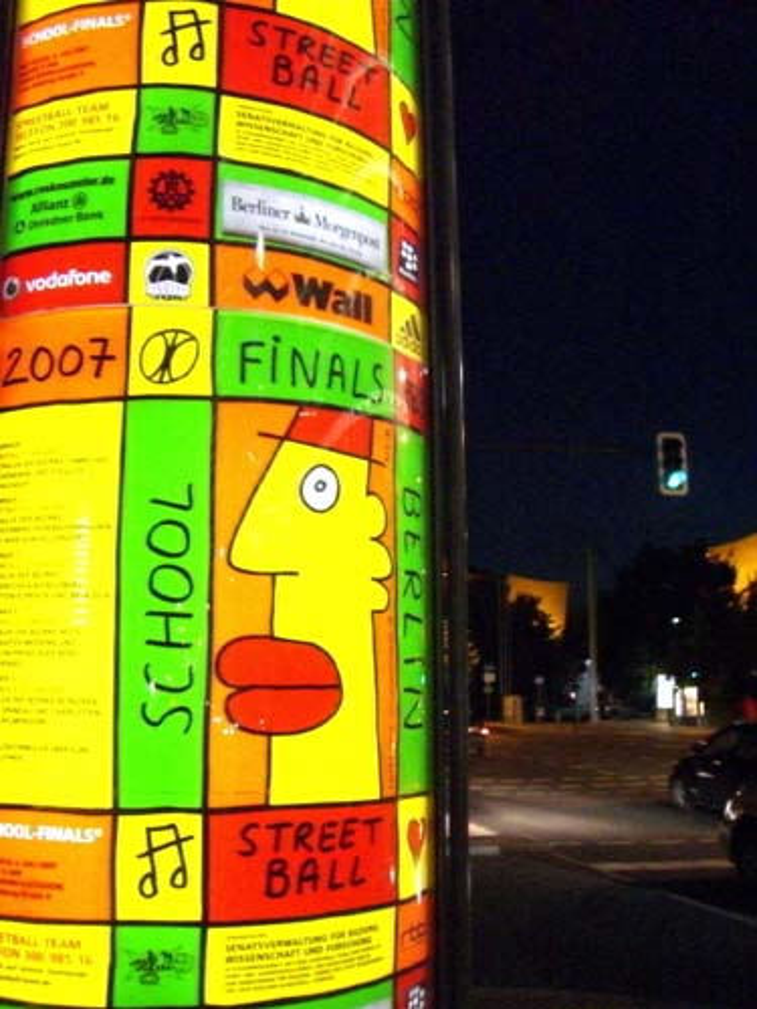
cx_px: 378
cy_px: 504
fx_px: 1108
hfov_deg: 37.7
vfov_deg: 49.0
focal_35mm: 38
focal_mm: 6.2
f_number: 2.7
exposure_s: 1/40
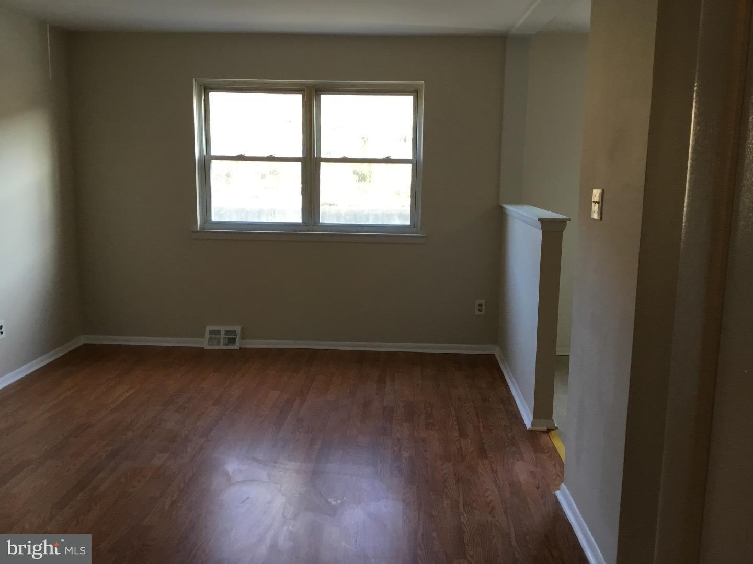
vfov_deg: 45.4
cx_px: 376
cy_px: 282
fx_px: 674
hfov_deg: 58.4
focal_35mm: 31
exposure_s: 1/30
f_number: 2.4
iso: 64
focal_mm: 3.3
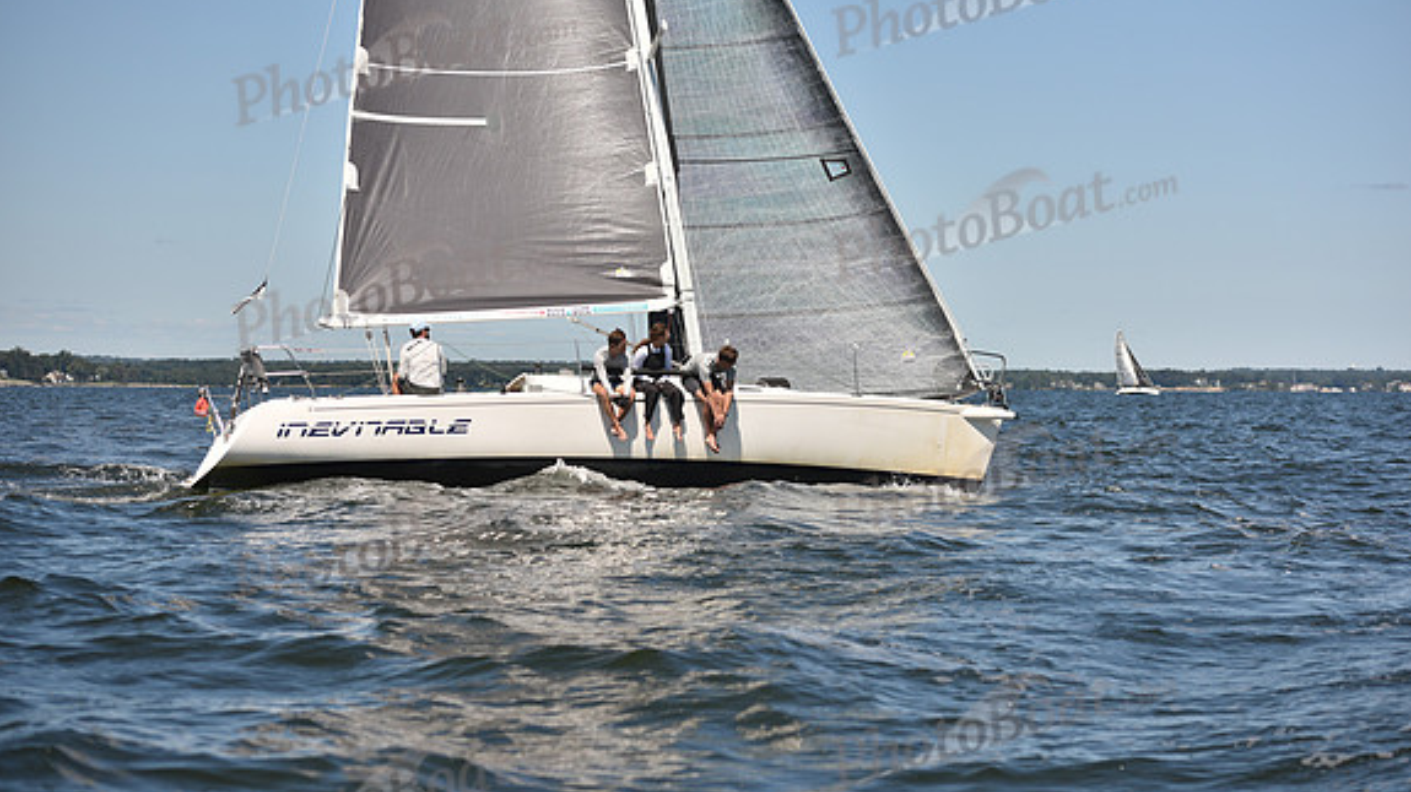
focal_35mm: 74
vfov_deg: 16.3
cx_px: 707
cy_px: 381
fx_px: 2768
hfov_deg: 28.6
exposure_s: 1/1600
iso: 250
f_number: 4
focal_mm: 70
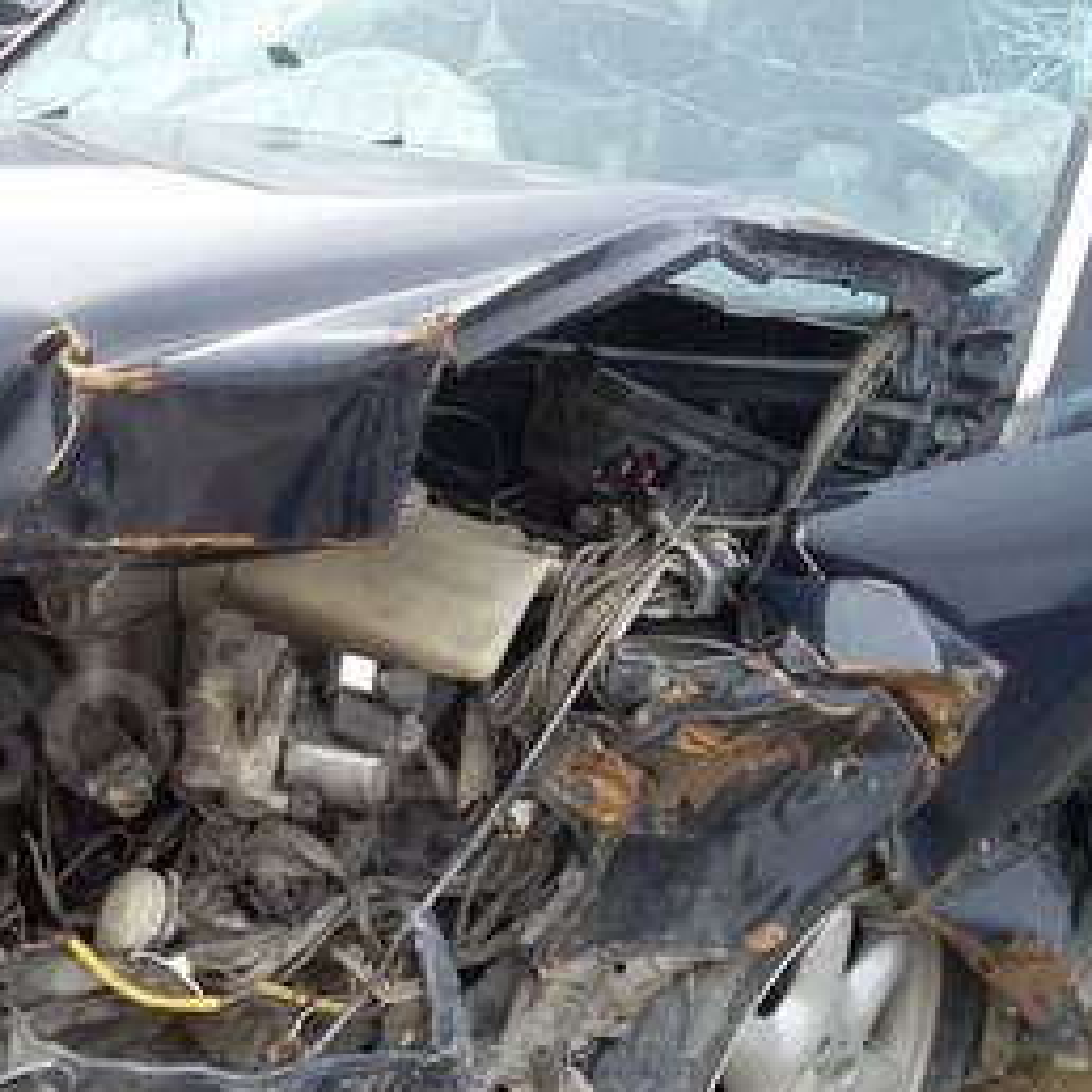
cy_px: 734
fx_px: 2498
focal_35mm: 70
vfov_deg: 24.5
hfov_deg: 23.7
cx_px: 25
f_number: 2.2
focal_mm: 3.3
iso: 100
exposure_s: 1/100
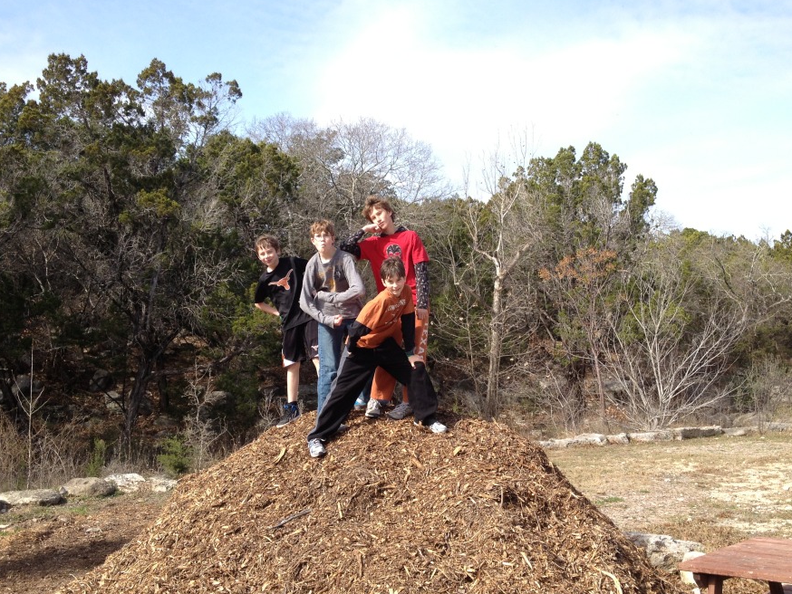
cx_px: 438
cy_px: 309
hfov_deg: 45.7
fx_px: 938
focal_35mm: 41
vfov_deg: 35.1
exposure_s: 1/756
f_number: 2.4
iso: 50
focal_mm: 4.28
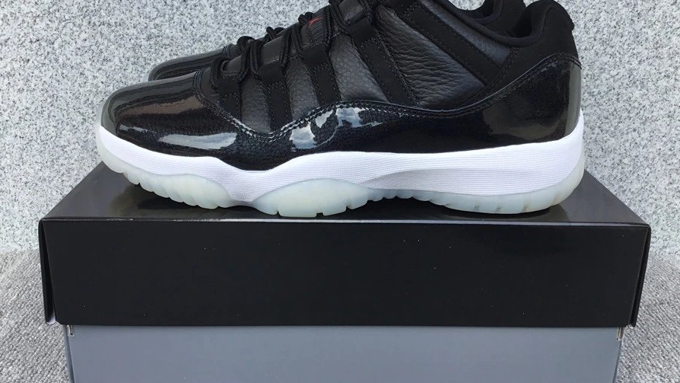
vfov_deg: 34.6
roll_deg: +0.0
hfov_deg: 58.0
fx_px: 613
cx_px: 339
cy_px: 160
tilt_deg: -16.1
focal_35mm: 34
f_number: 2.4
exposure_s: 1/413
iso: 25
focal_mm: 3.3
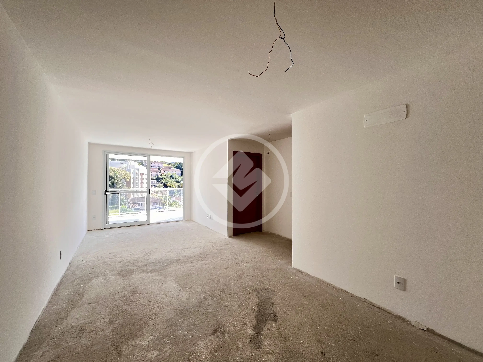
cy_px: 181
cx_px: 242
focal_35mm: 13
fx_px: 181
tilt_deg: +0.0
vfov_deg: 89.9
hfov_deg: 106.2
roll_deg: -0.1
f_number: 1.8
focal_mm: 1.57
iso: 80
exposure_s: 1/99
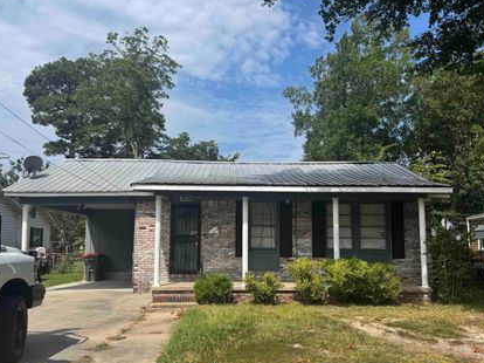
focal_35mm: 29
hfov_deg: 61.7
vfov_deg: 48.0
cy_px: 207
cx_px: 248
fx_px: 405
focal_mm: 6.76
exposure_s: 1/5348
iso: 80
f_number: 1.78
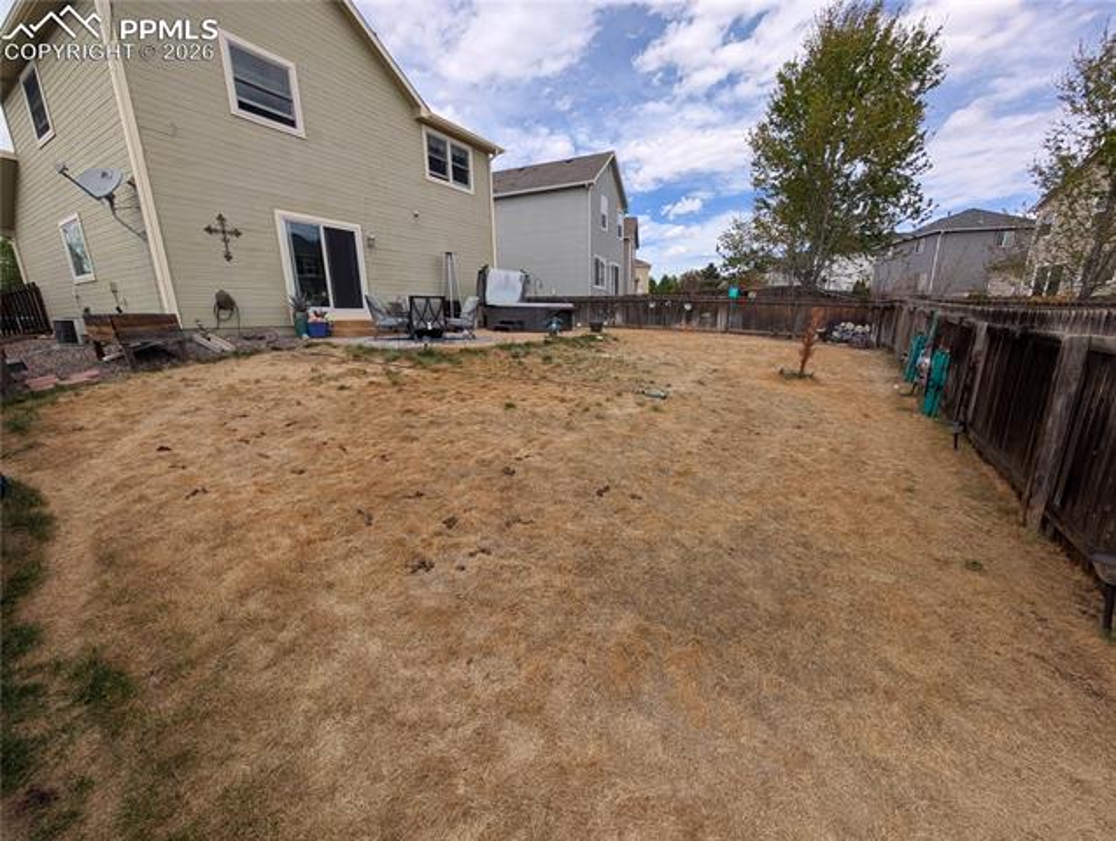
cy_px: 420
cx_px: 558
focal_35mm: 12
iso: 51
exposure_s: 1/3247
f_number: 1.7
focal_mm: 2.02
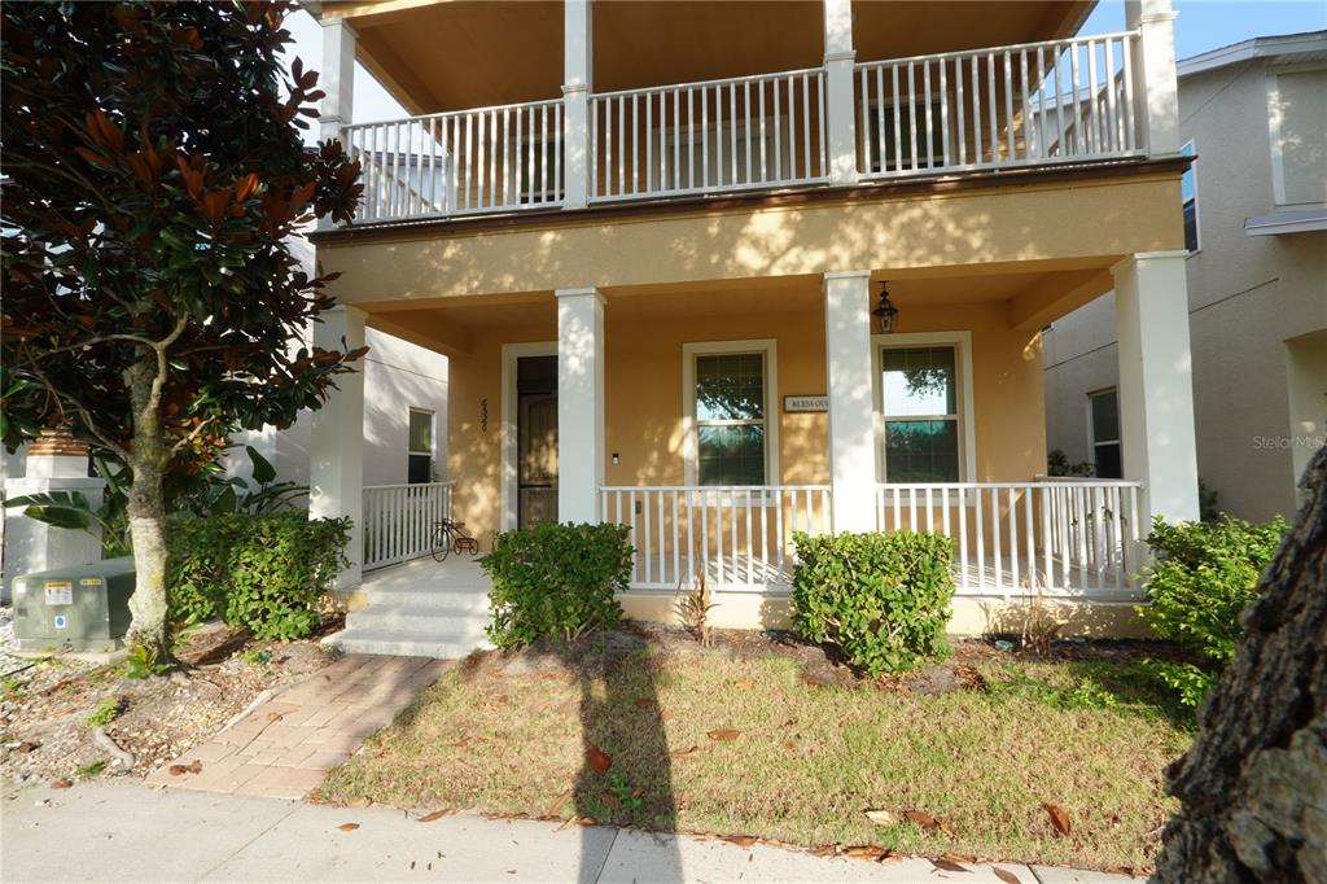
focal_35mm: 16
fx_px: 608
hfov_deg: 95.0
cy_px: 442
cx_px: 664
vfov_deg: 72.0
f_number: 16
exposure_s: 1/30
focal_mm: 11
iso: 100
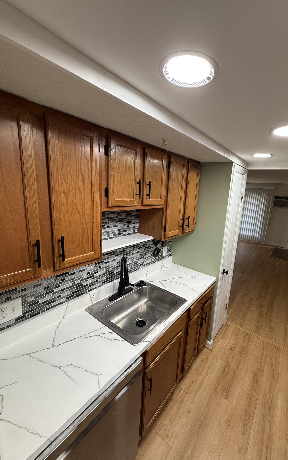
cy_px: 228
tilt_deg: -10.5
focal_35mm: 15
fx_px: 188
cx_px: 173
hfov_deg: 74.0
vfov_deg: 101.5
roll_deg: -4.7
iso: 125
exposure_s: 1/120
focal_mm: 2.22
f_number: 2.2
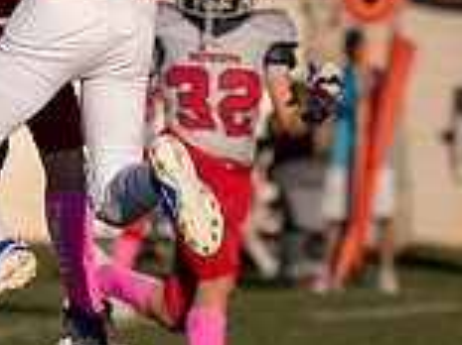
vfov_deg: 2.6
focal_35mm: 560
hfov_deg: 3.5
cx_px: -9
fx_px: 7468
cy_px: -80
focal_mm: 115
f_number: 2.8
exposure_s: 1/2500
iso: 100
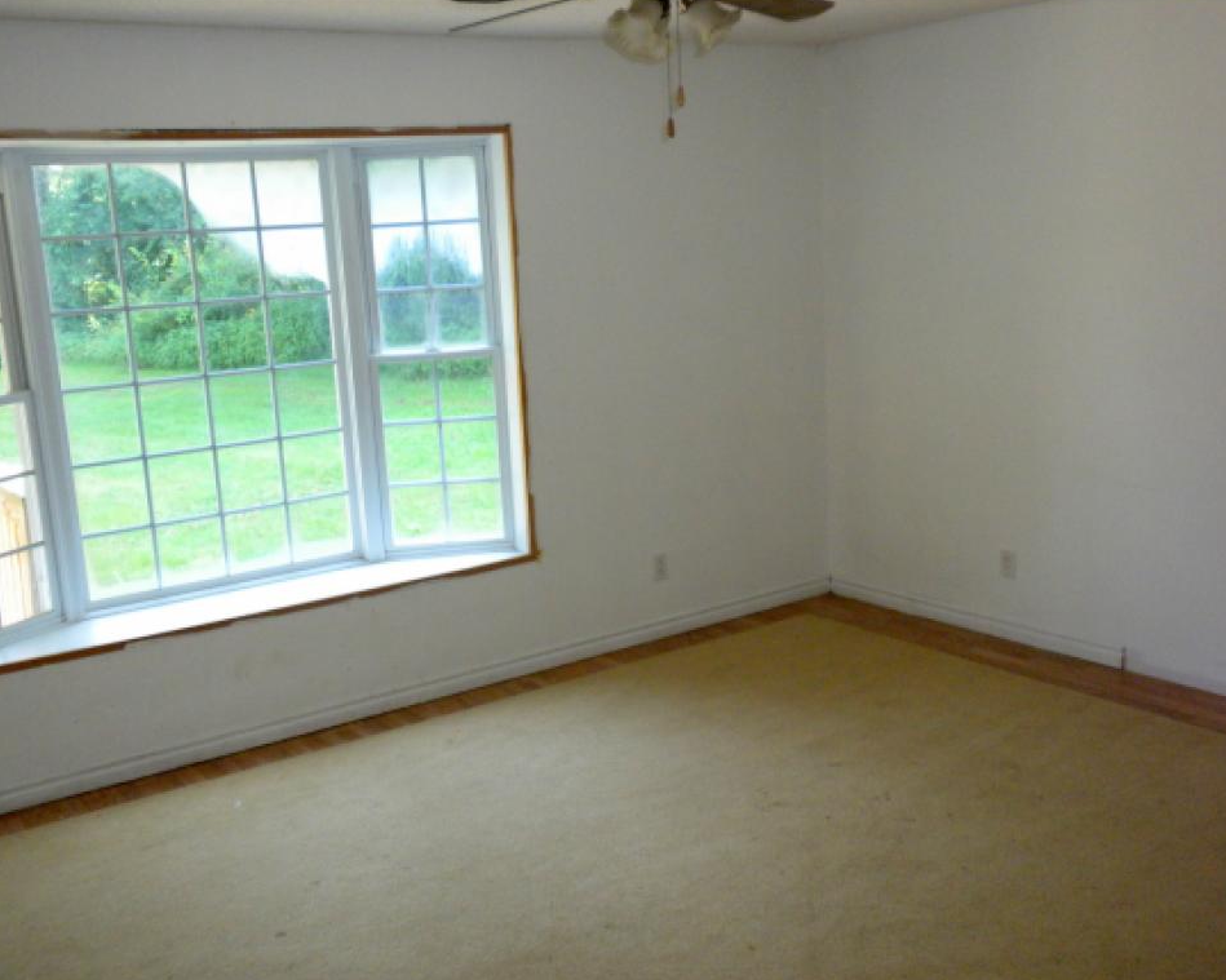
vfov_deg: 38.2
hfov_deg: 46.8
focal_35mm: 39
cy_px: 489
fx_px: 1415
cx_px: 576
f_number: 3.5
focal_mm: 6.6
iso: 345
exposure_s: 1/58
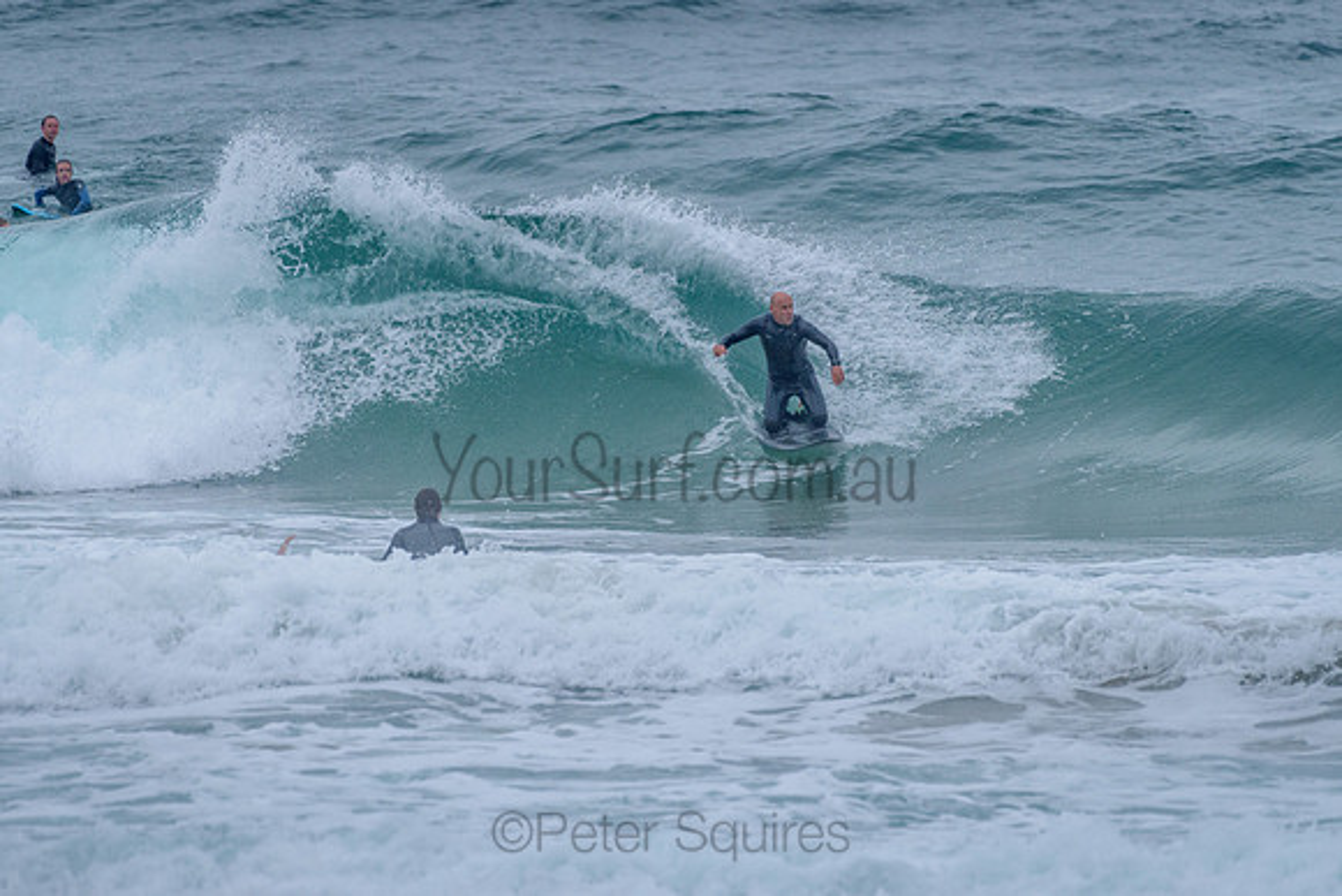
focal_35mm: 613
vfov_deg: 2.2
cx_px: 673
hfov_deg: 3.4
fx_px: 22847
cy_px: 348
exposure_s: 1/2000
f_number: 5.6
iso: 1100
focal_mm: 500
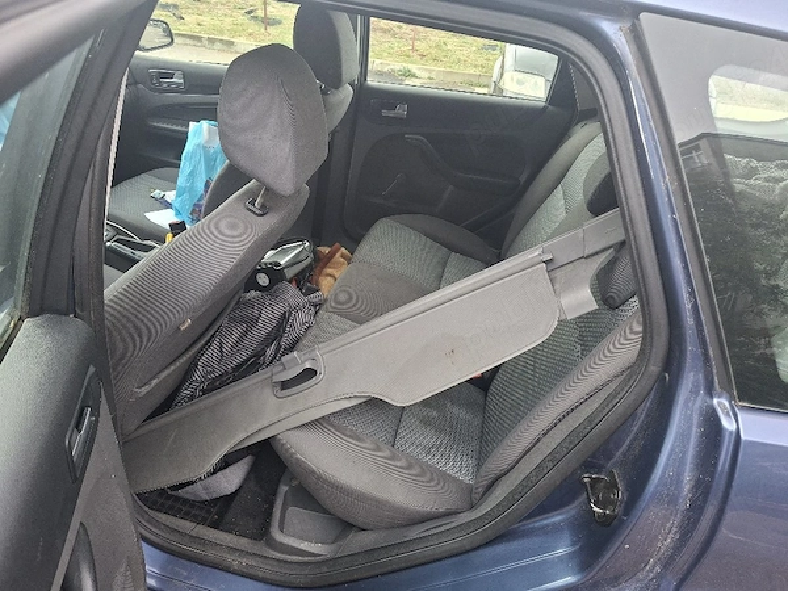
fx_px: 524
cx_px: 394
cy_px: 296
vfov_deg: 58.9
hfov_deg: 73.9
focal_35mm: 23
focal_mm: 5.54
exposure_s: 1/100
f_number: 1.8
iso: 100
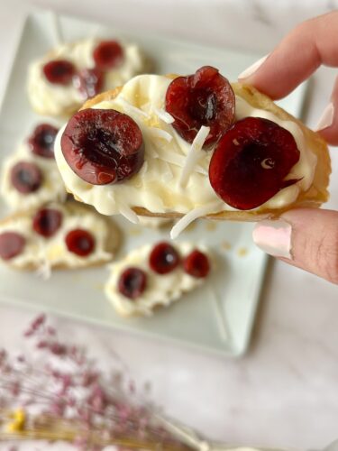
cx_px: 169
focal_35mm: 48
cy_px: 226
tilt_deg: -79.1
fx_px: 625
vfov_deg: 39.7
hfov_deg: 30.3
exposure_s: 1/1199
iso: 80
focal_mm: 6.86
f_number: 1.78
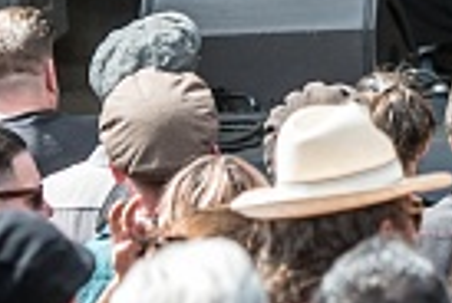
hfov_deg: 2.3
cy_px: -316
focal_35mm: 881
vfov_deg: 1.6
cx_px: 650
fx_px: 11085
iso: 64
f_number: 4
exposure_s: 1/200
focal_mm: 112
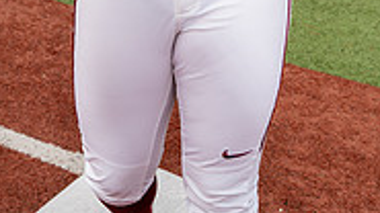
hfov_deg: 23.9
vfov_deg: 12.0
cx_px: 168
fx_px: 897
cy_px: -225
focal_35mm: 89
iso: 80
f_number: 5.6
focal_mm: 35
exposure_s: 1/250
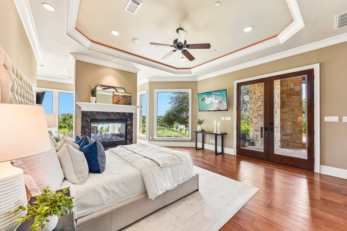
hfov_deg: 104.3
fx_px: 135
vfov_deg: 81.2
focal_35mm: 14
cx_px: 174
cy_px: 116
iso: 100
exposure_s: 1/20
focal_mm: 14
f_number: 8
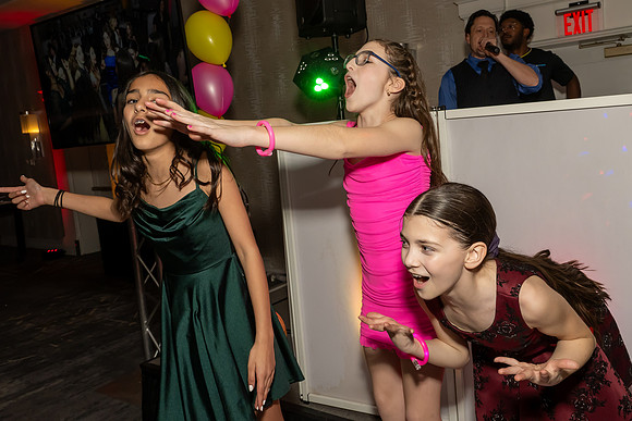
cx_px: 364
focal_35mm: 29
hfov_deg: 63.6
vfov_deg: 45.1
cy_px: 178
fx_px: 506
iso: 800
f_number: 7.1
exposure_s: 1/250
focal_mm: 17
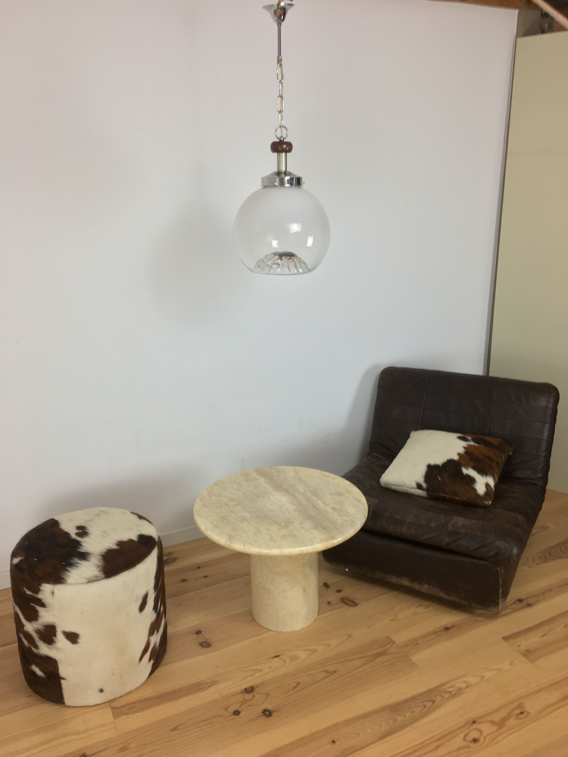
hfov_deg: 48.2
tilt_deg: -19.1
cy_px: 378
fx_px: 634
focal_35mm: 29
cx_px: 284
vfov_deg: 61.7
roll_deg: +0.0
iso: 32
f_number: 2.2
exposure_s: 1/33
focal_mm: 4.15
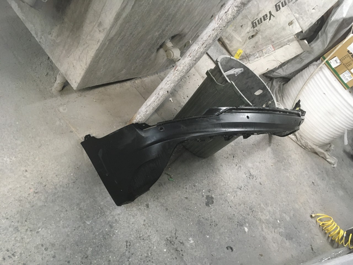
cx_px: 176
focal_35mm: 29
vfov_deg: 48.2
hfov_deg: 61.7
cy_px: 132
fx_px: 296
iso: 200
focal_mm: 4.15
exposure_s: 1/20
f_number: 2.2
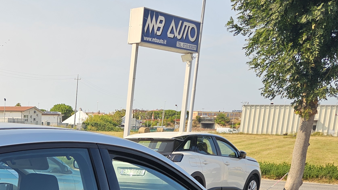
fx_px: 538
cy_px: 246
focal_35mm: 60
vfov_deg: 18.6
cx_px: -33
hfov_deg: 31.1
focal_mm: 6.3
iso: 10
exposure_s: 1/501
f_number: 1.7
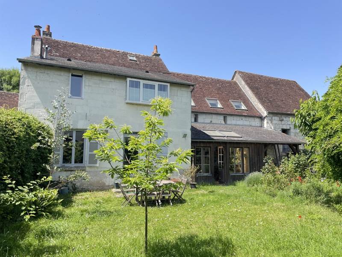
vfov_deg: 53.1
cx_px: 171
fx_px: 257
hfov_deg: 67.3
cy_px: 128
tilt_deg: +5.8
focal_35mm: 26
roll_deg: -0.3
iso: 32
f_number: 1.6
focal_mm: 4.2
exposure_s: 1/1335
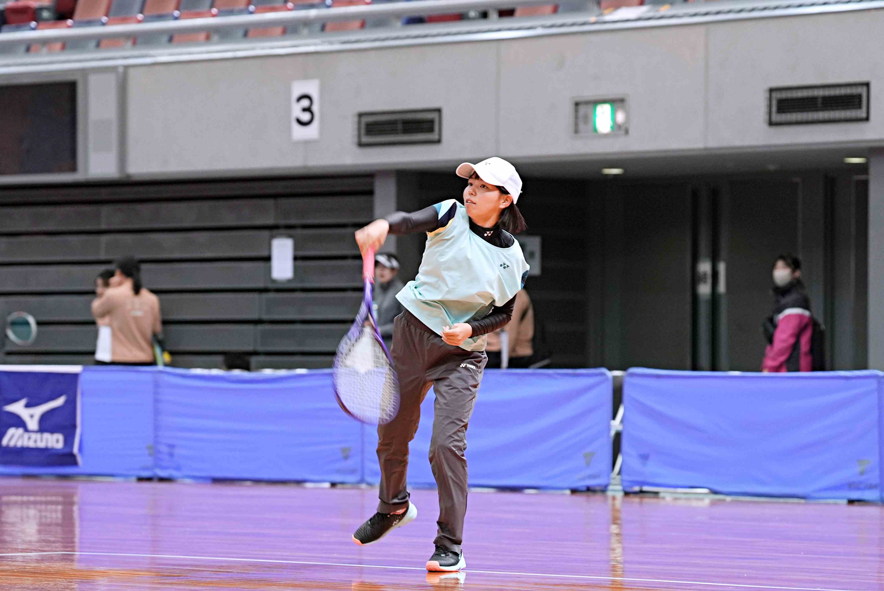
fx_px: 4276
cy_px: 296
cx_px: 442
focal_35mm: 174
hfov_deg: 11.8
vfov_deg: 7.9
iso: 1250
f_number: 3.2
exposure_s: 1/250
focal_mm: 116
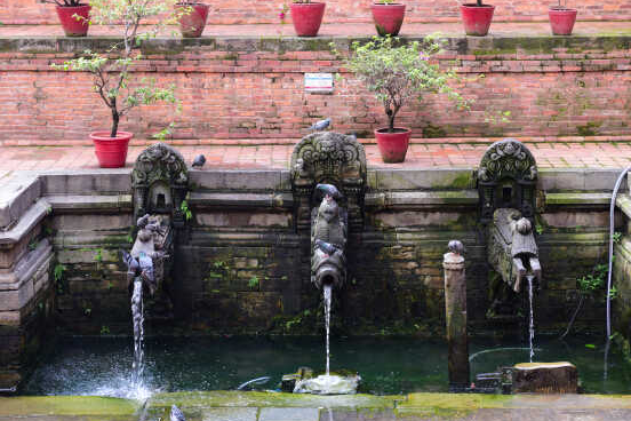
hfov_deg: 26.7
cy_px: 225
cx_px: 324
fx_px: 1332
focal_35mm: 76
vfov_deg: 17.9
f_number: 6.3
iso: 500
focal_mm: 70
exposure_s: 1/160
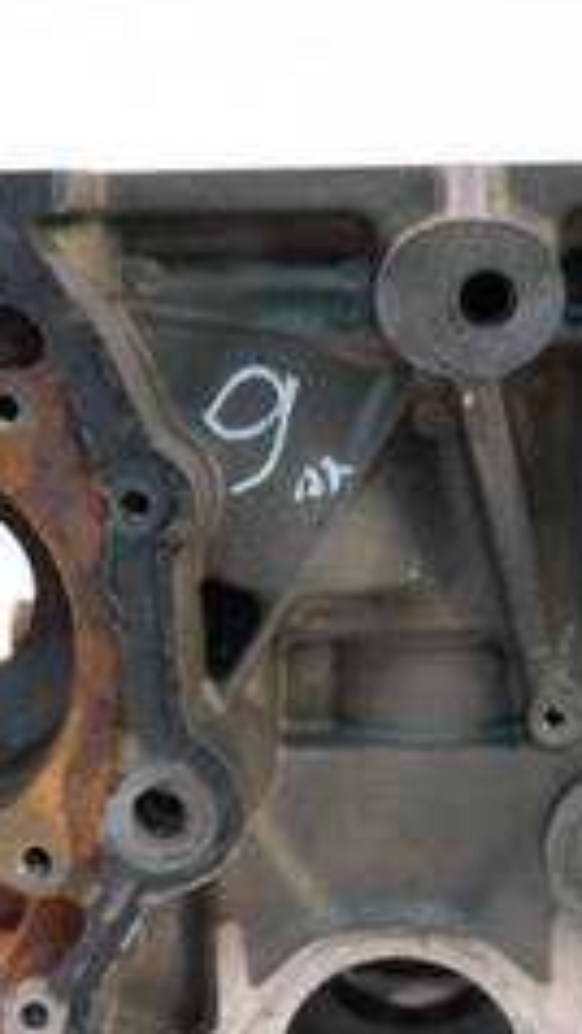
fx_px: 1809
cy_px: 647
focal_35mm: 66
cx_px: 400
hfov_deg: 18.2
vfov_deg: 31.7
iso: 1600
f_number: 3.5
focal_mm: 15
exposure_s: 1/60
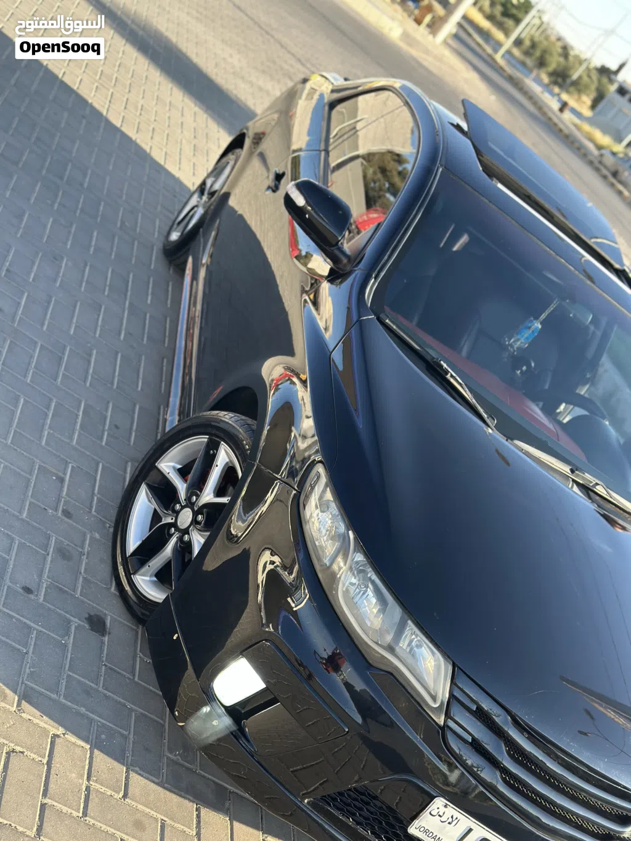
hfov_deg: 30.3
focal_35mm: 48
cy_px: 420
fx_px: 1166
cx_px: 316
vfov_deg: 39.7
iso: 80
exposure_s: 1/519
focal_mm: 6.86
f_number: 1.78
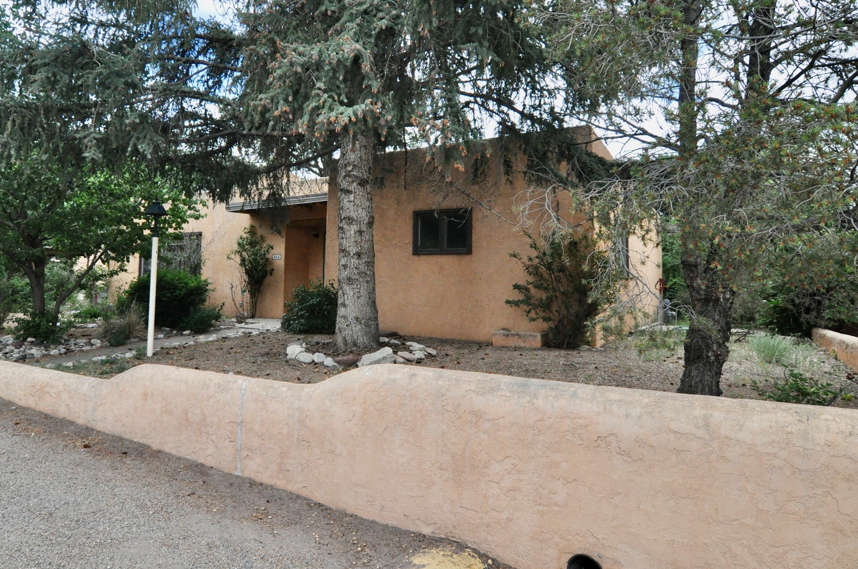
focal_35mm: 22
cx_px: 349
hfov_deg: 77.9
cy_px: 239
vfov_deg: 56.8
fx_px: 524
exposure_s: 1/250
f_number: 8
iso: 1600
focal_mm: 12
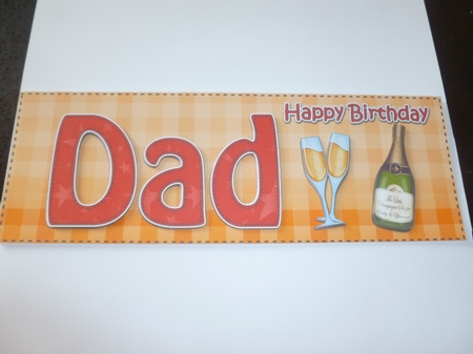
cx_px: 236
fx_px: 382
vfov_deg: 49.7
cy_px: 177
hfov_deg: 63.5
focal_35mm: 28
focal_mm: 5
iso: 160
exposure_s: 1/30
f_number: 3.3
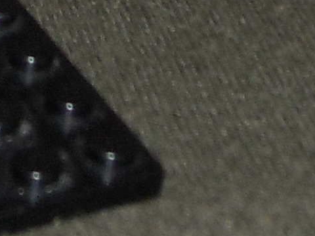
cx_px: -134
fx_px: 2038
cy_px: -190
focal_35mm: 224
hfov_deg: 8.7
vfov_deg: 6.5
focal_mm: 5.7
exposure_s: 1/60
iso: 200
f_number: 5.6
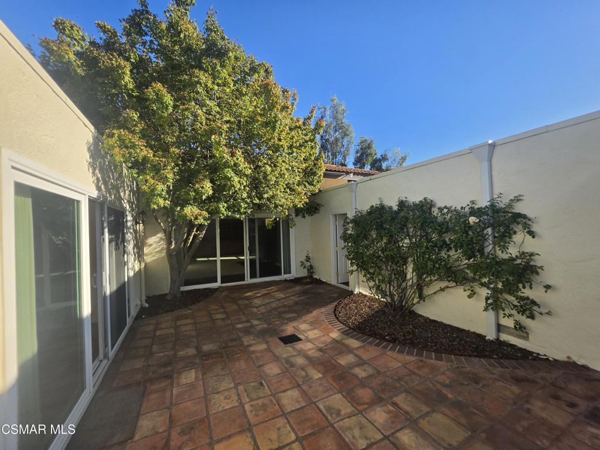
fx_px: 225
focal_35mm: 13
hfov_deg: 106.2
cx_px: 300
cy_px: 225
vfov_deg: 89.9
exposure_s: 1/2000
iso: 40
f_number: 1.9
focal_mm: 2.2
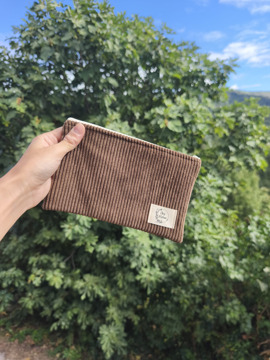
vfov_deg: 73.9
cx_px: 135
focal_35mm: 23
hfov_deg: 58.9
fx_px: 239
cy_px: 180
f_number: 1.65
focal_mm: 6.18
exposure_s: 1/481
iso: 50
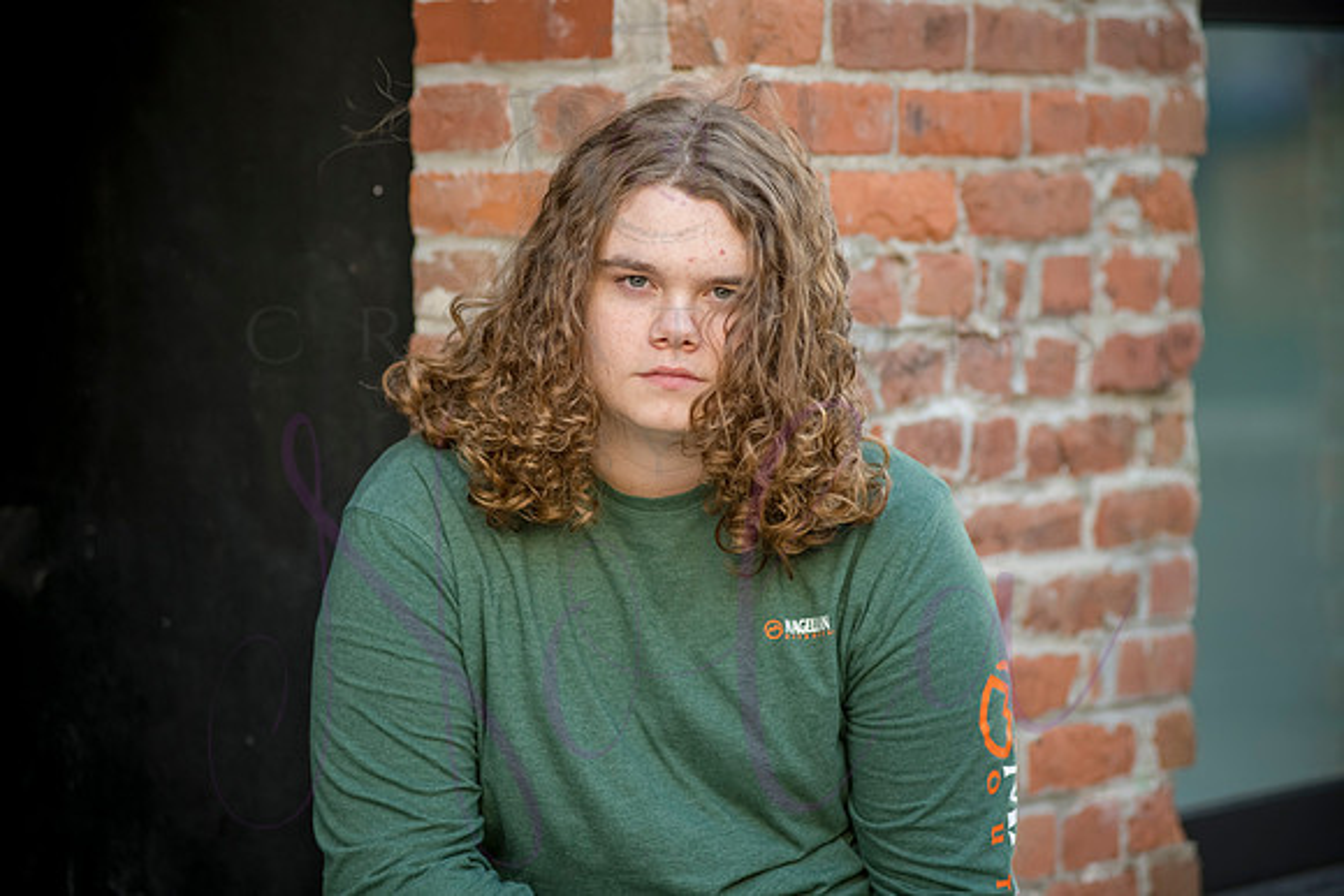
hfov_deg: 16.4
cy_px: 448
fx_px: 4668
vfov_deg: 11.0
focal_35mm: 125
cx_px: 672
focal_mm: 125
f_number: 3.5
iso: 640
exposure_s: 1/320
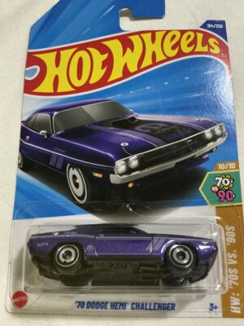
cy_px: 163
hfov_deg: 48.2
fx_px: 273
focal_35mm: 29
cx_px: 122
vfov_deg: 61.7
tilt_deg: -67.2
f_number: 1.8
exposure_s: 1/30
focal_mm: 3
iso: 400
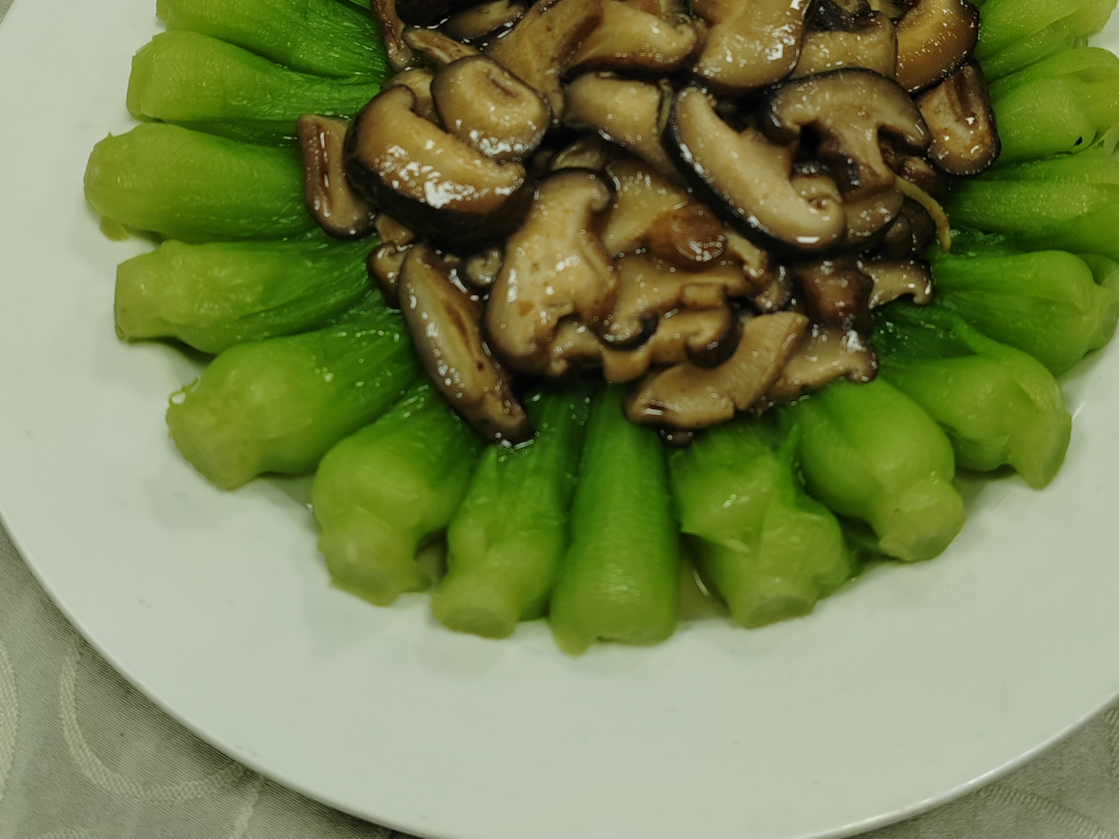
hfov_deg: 42.0
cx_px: 620
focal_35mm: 45
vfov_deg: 31.6
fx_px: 1455
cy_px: 207
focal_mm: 6.14
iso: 320
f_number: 1.8
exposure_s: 1/100
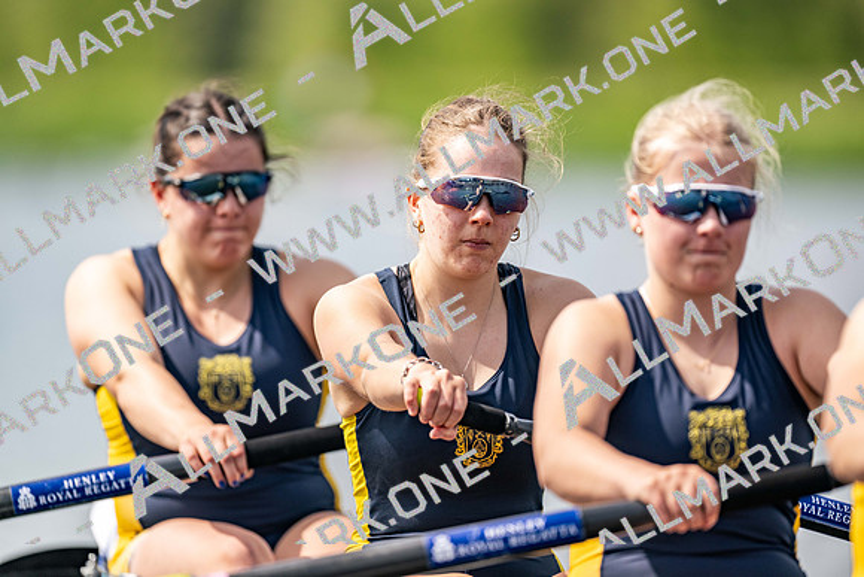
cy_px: 288
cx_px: 432
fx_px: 14403
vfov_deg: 2.3
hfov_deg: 3.4
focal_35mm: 600
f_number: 4
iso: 400
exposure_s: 1/2500
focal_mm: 600
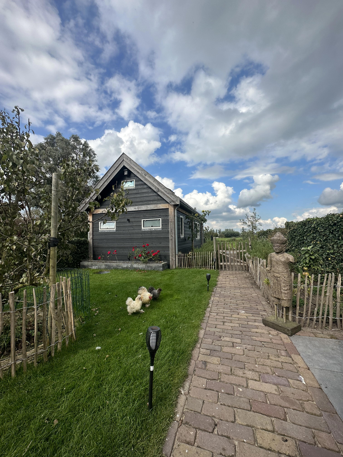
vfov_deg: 102.1
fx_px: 185
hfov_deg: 85.7
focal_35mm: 14
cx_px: 172
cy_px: 228
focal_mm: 2.22
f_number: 2.2
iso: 50
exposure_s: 1/2092
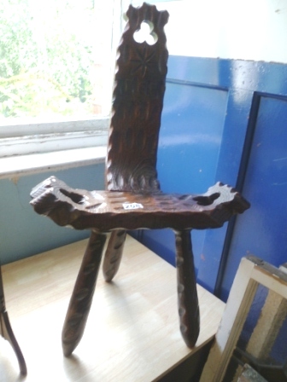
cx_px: 144
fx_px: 310
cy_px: 191
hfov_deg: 49.7
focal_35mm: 28
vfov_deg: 63.4
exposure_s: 1/30
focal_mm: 5
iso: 125
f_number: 2.8
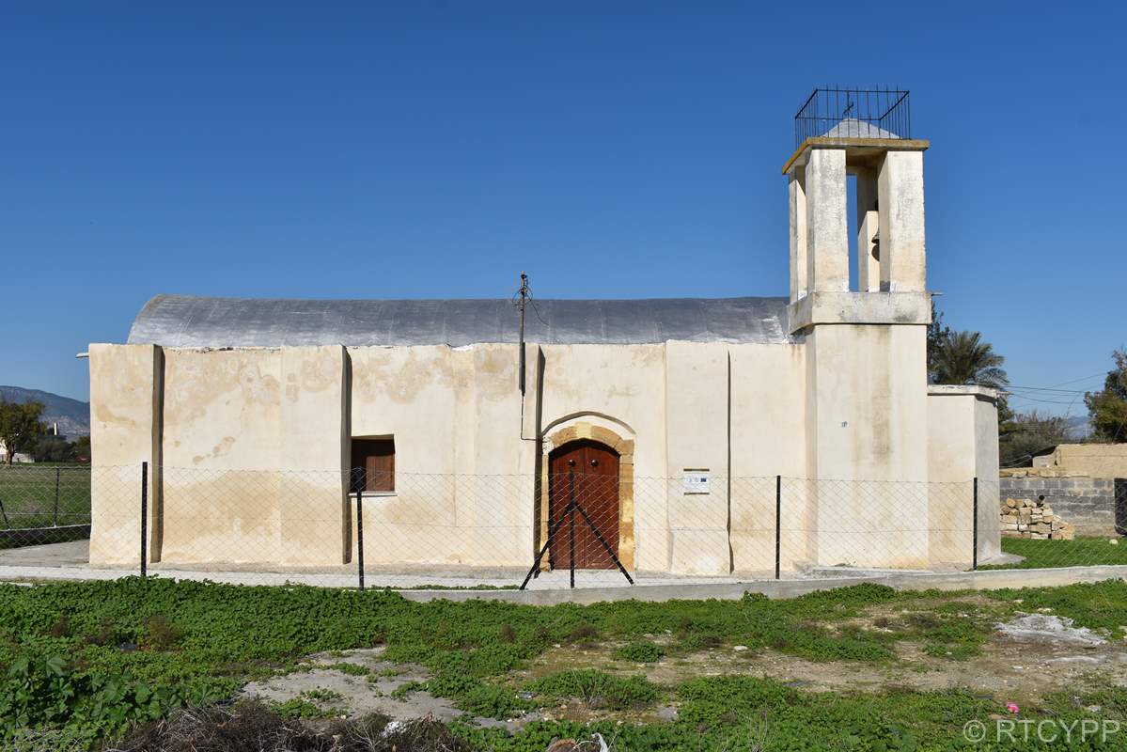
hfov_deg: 57.2
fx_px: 1033
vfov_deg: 40.0
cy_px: 376
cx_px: 564
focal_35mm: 33
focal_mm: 22
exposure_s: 1/500
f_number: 11
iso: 100
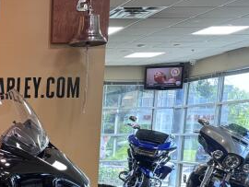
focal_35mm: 71
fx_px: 511
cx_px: -112
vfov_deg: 19.7
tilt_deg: -8.9
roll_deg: +0.5
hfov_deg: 22.9
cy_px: 214
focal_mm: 6.76
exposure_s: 1/120
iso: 200
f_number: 1.78
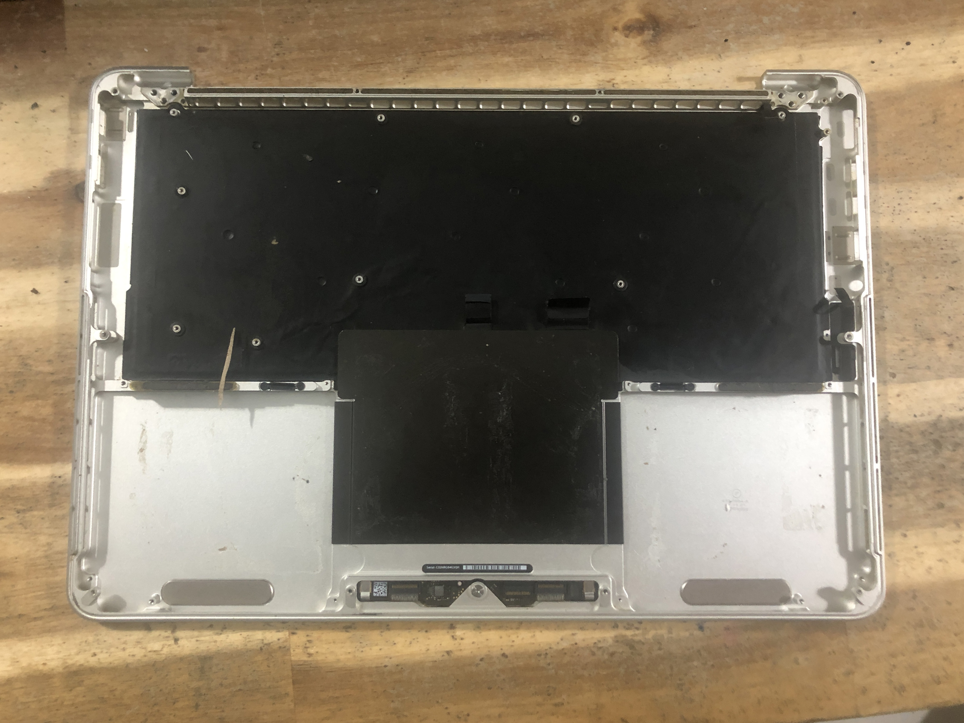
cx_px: 482
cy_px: 362
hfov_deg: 63.4
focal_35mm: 28
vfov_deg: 49.8
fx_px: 780
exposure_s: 1/15
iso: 80
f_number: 1.8
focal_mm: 3.99
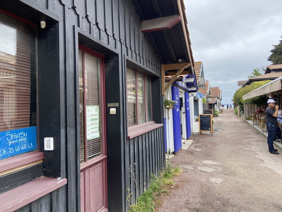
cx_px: 141
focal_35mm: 26
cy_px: 106
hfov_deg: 67.3
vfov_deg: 53.1
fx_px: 212
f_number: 1.8
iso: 32
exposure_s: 1/669
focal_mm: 4.25
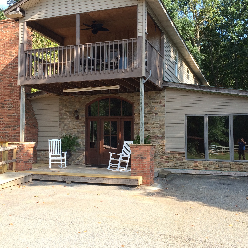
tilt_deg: +3.3
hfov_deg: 41.9
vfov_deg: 41.8
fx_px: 324
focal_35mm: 40
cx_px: 119
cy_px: 115
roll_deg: -1.5
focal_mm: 4.15
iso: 32
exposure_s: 1/533
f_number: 2.2
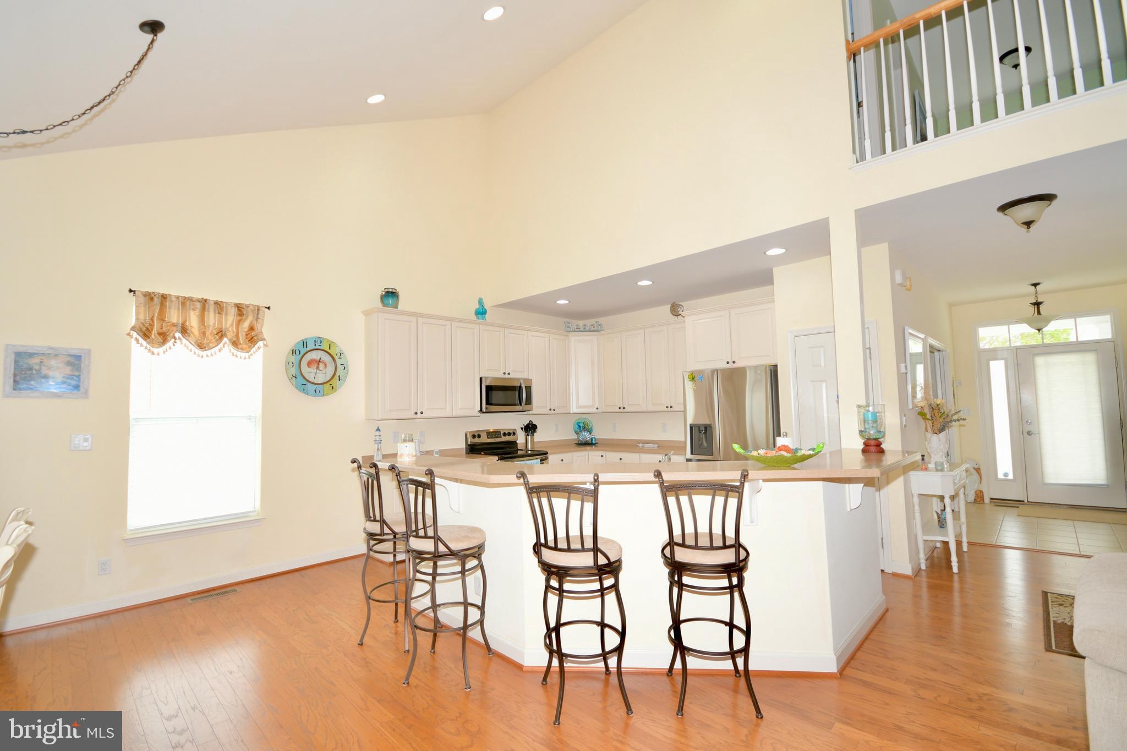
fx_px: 470
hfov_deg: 100.4
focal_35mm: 15
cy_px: 376
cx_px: 564
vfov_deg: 77.3
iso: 250
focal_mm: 10
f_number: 5
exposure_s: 1/60
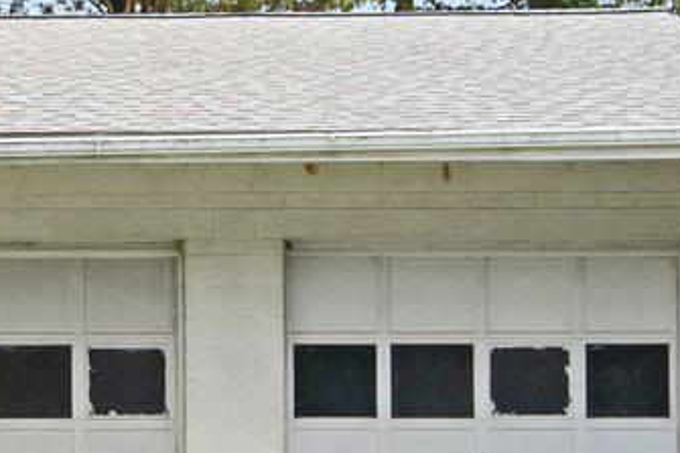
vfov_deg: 13.1
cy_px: 377
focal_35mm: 104
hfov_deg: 19.1
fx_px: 1963
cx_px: 10
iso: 250
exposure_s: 1/200
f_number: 8
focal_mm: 17
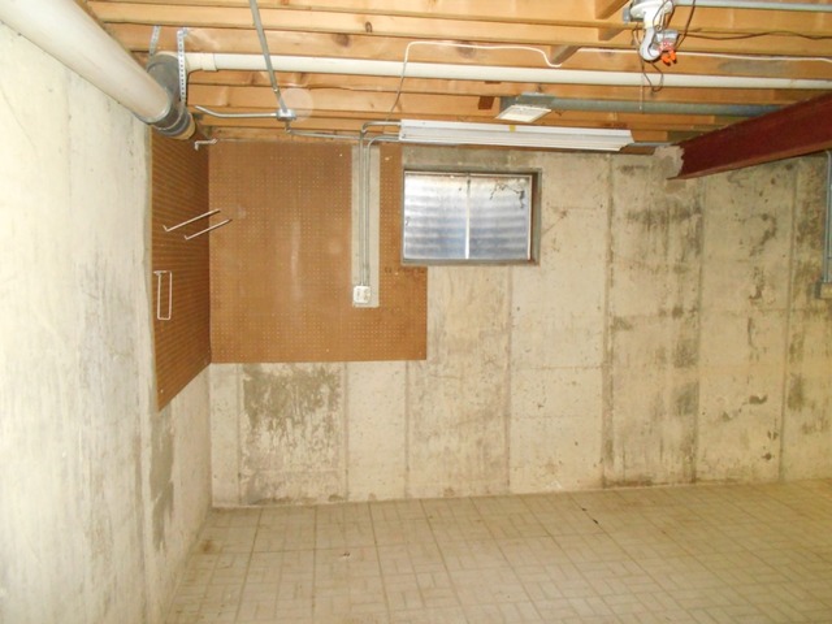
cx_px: 416
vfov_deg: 53.1
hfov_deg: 67.3
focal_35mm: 26
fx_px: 625
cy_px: 312
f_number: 3.2
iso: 900
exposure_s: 1/25
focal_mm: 4.6
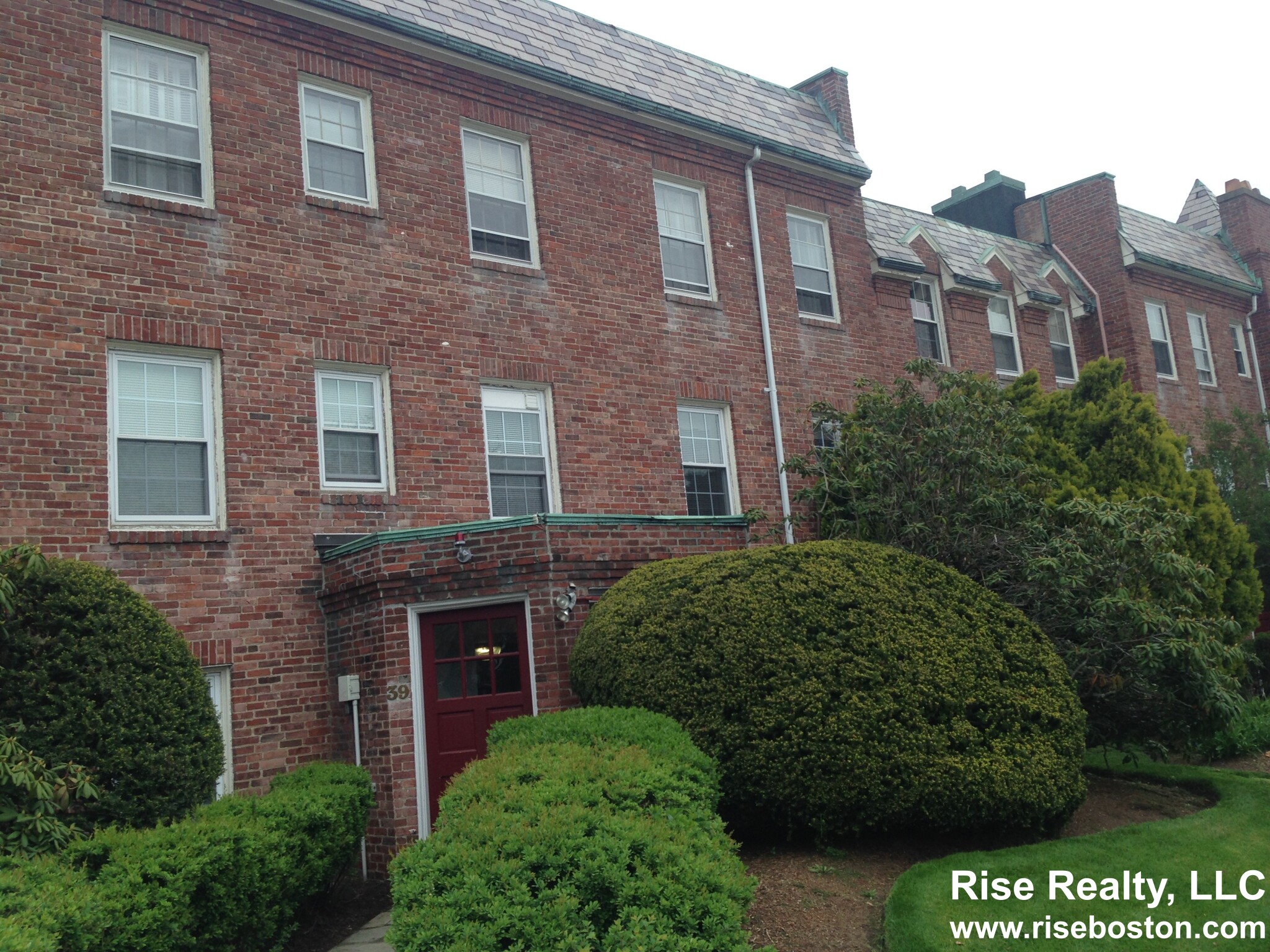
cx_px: 635
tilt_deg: +11.0
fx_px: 1211
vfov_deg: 42.9
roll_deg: +5.2
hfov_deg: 55.4
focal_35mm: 33
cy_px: 476
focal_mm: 4.12
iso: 50
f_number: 2.4
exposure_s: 1/234
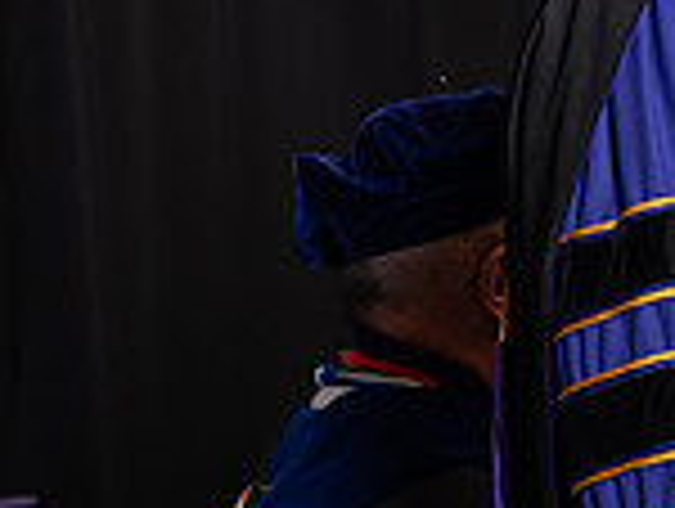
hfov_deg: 6.1
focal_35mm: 316
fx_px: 6172
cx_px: 1224
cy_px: 137
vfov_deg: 4.7
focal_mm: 85
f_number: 5
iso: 1000
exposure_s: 1/200
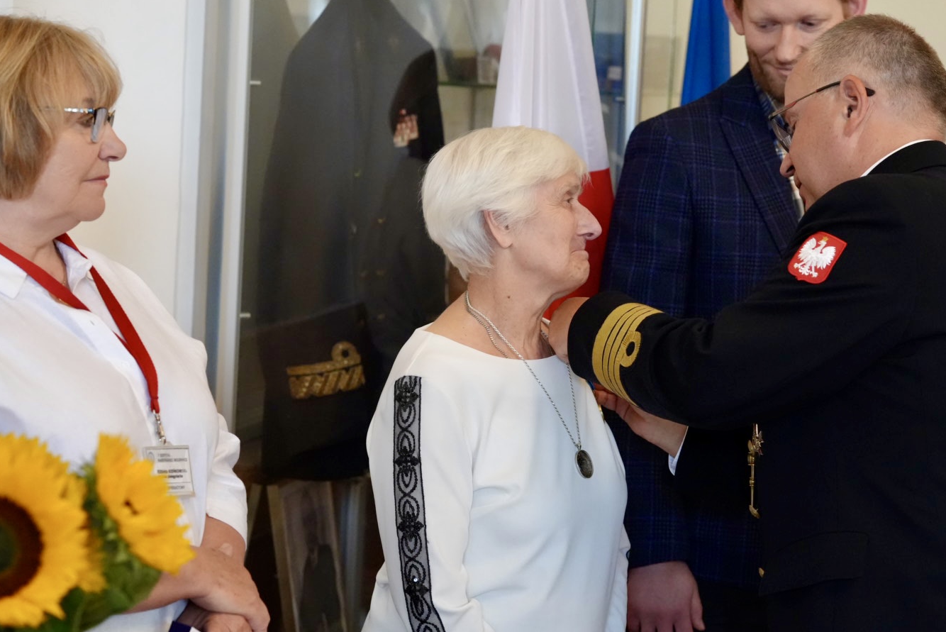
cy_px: 323
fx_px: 2708
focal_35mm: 103
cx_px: 558
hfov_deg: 19.8
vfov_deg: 13.3
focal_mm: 85
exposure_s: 1/160
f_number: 4
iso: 8000
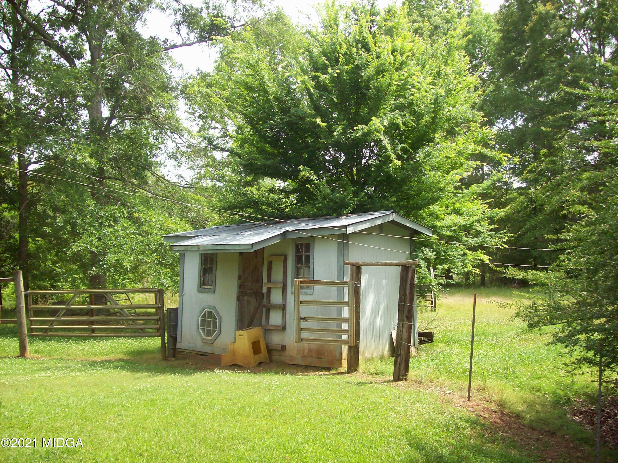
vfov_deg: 39.6
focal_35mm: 36
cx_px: 309
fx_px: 642
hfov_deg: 51.4
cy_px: 232
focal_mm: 6
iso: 80
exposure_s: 1/448
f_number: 2.7
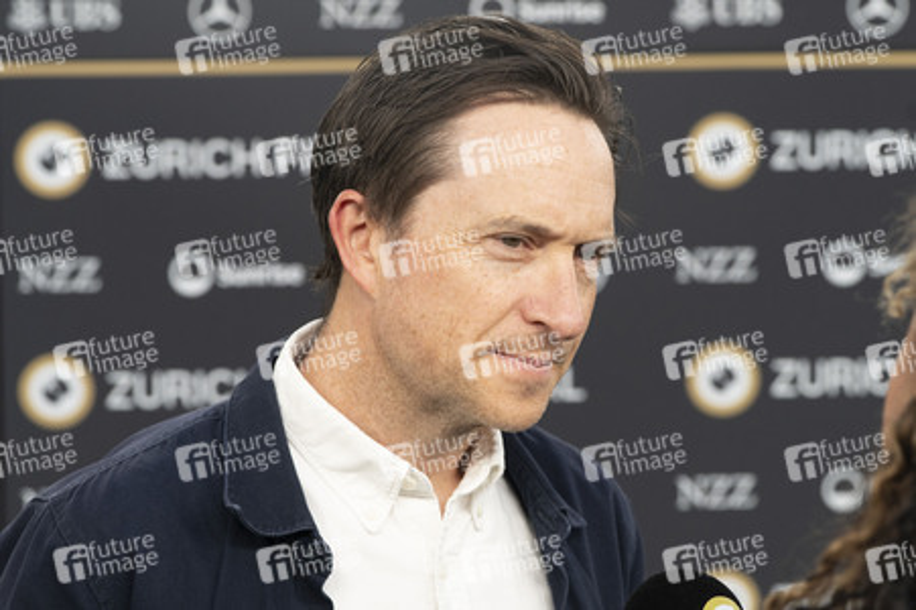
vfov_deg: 13.4
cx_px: 458
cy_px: 279
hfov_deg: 20.1
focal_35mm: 102
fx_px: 2588
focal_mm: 90
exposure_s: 1/400
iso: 1600
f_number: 6.3
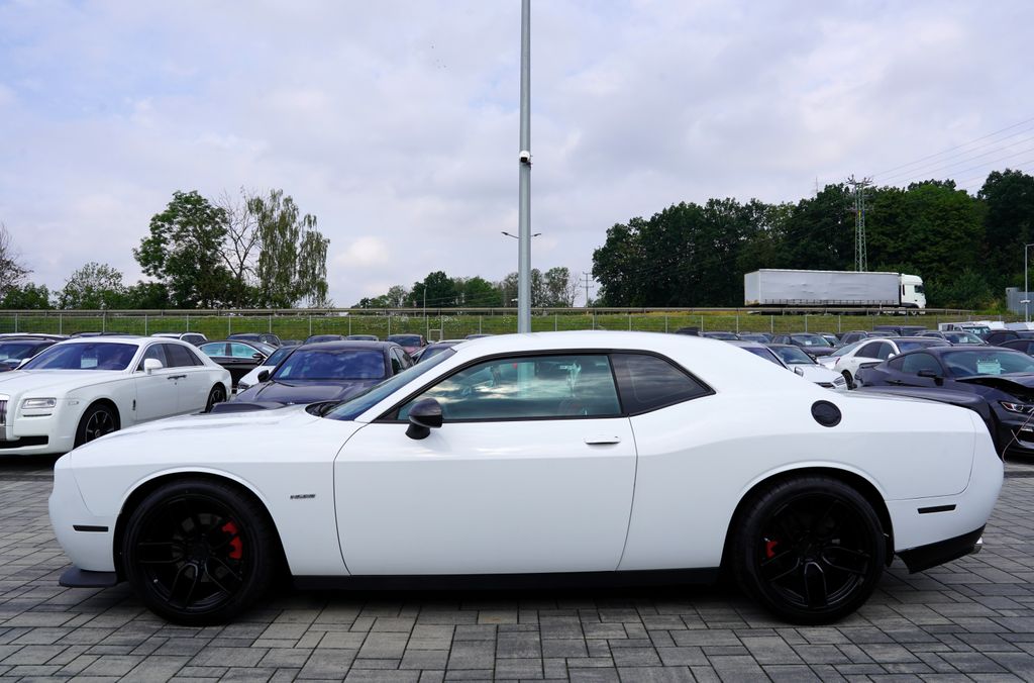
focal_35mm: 24
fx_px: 687
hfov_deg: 73.9
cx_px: 517
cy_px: 342
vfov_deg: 52.8
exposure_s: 1/200
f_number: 10
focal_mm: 24
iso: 100
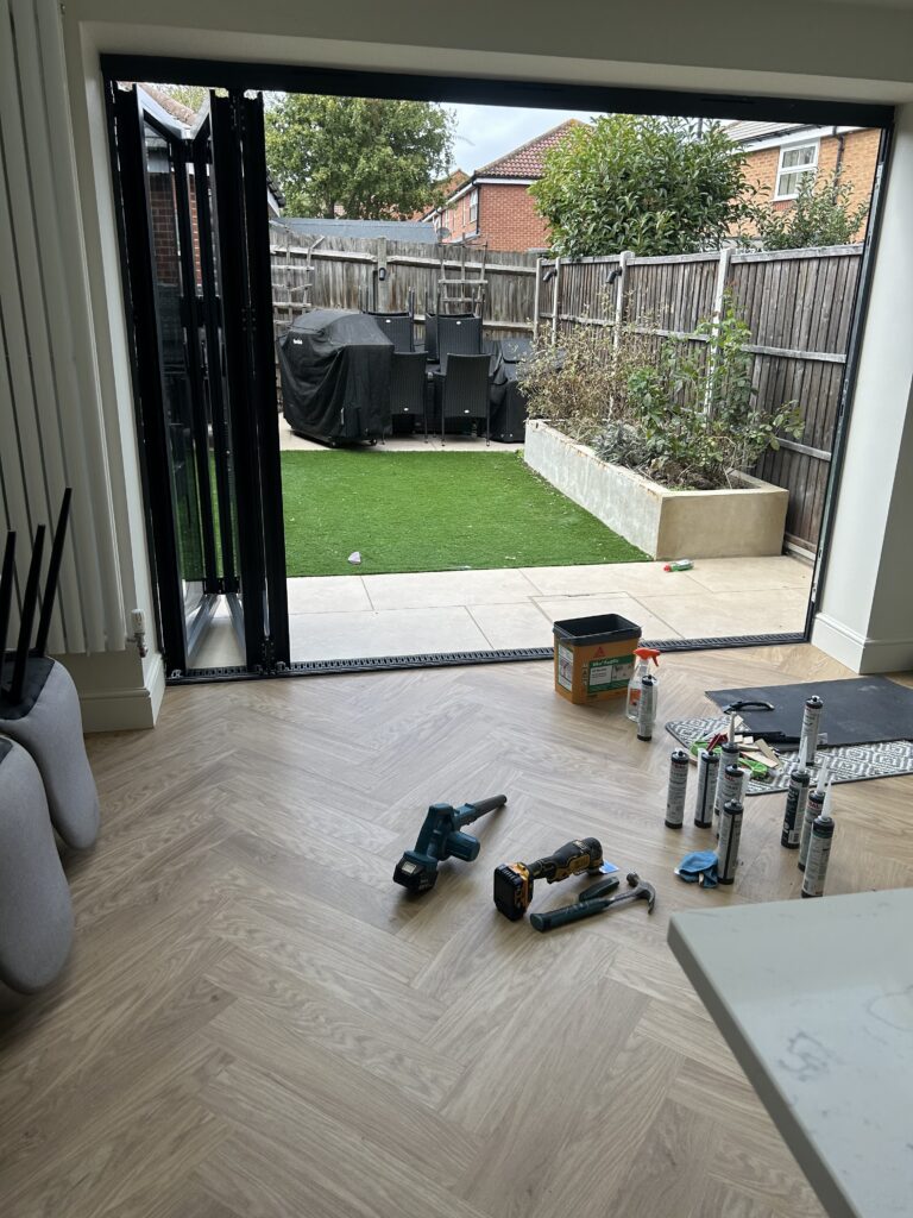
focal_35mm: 26
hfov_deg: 53.1
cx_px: 456
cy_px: 609
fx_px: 914
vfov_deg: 67.3
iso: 50
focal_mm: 5.7
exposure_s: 1/718
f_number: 1.5
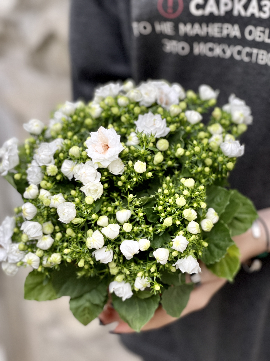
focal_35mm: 64
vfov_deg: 30.3
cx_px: 135
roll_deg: +0.3
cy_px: 180
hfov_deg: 22.9
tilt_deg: -33.3
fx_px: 666
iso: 125
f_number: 2.2
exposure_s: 1/100
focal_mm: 7.5
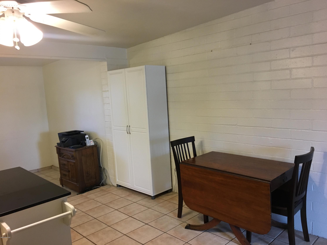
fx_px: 274
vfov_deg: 48.2
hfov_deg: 61.7
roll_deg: +2.8
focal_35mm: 29
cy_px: 122
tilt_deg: -5.5
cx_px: 164
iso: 125
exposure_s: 1/30
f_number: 2.2
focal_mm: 4.15
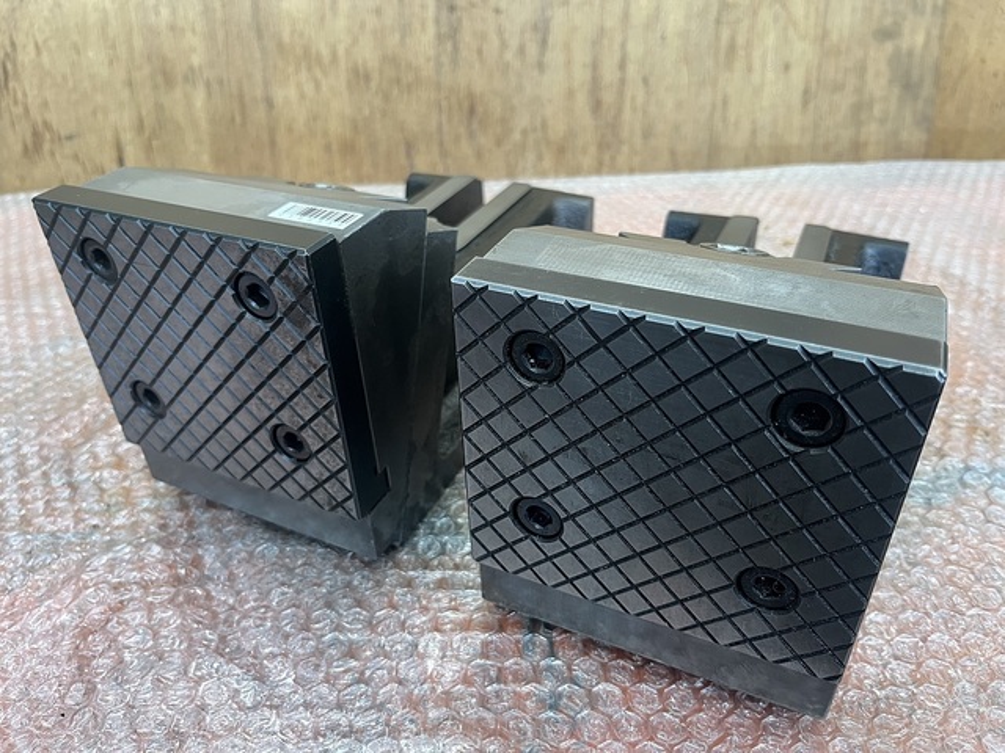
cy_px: 376
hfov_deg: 67.3
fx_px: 755
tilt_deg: -35.0
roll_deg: +3.0
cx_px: 502
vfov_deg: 53.1
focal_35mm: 26
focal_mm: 5.1
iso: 125
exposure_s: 1/64
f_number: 1.6
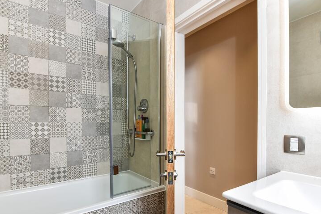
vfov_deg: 61.6
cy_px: 125
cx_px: 164
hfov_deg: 83.9
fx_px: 178
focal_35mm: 20
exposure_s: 1/40
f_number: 7.1
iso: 400
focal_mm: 14
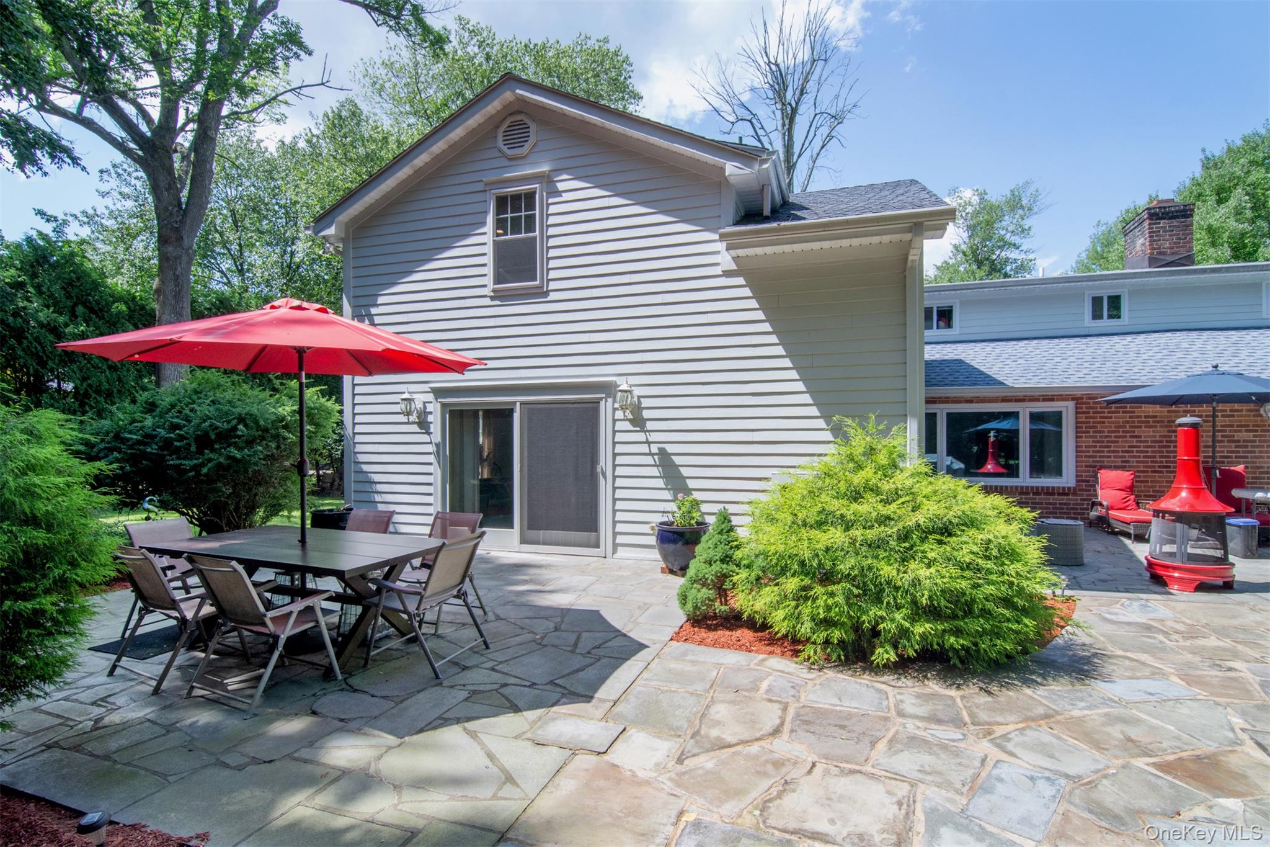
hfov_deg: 95.0
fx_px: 582
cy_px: 424
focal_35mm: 16
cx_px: 635
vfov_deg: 72.0
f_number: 13
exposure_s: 1/200
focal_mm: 11
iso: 500
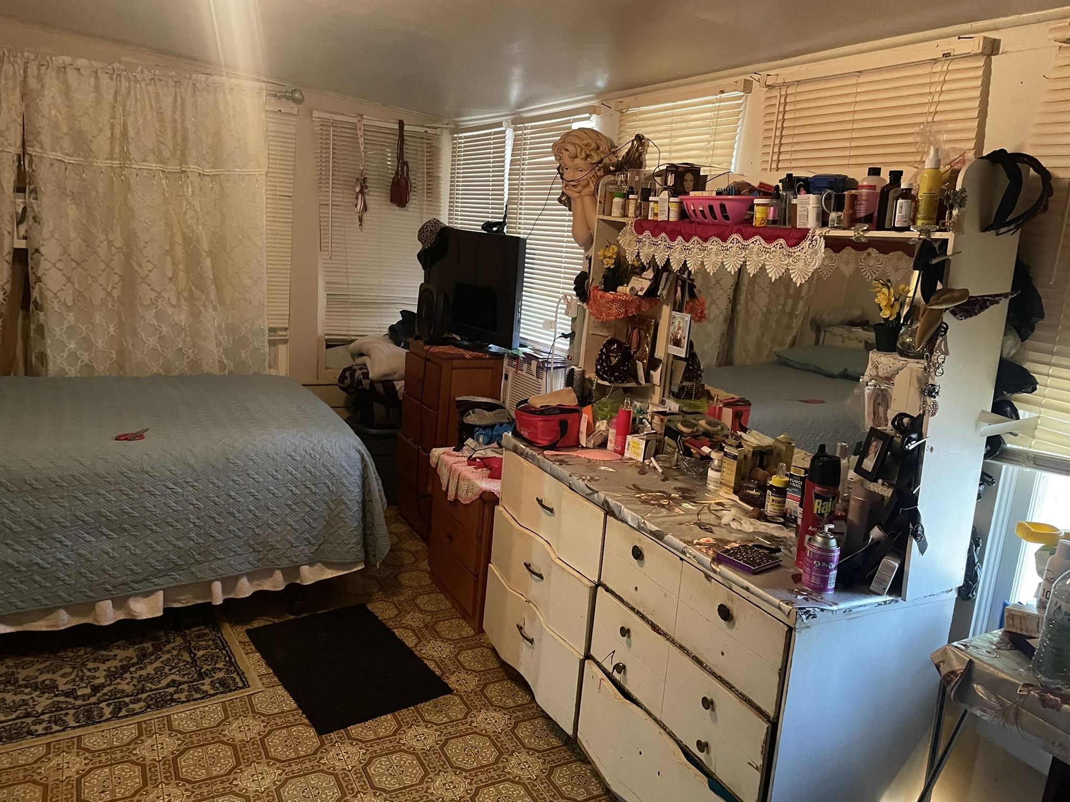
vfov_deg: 53.1
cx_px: 535
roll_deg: -4.0
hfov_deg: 67.3
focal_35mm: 26
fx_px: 804
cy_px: 401
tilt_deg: -10.7
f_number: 1.6
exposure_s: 1/30
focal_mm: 4.2
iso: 640
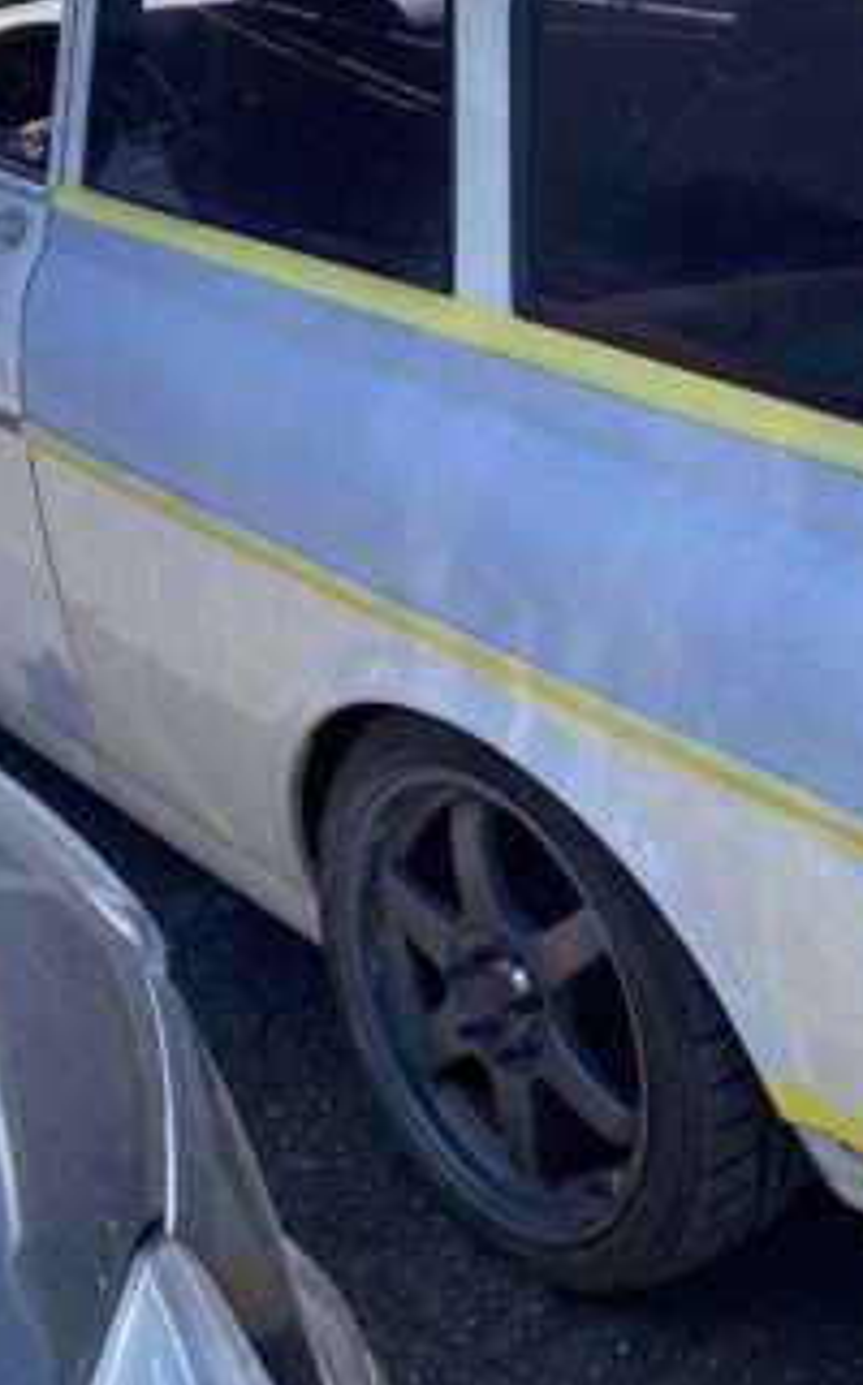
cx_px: 785
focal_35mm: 55
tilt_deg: -28.4
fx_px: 2074
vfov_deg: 36.9
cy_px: 669
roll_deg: +0.5
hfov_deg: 22.9
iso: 32
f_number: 1.8
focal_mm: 4.25
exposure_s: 1/1287
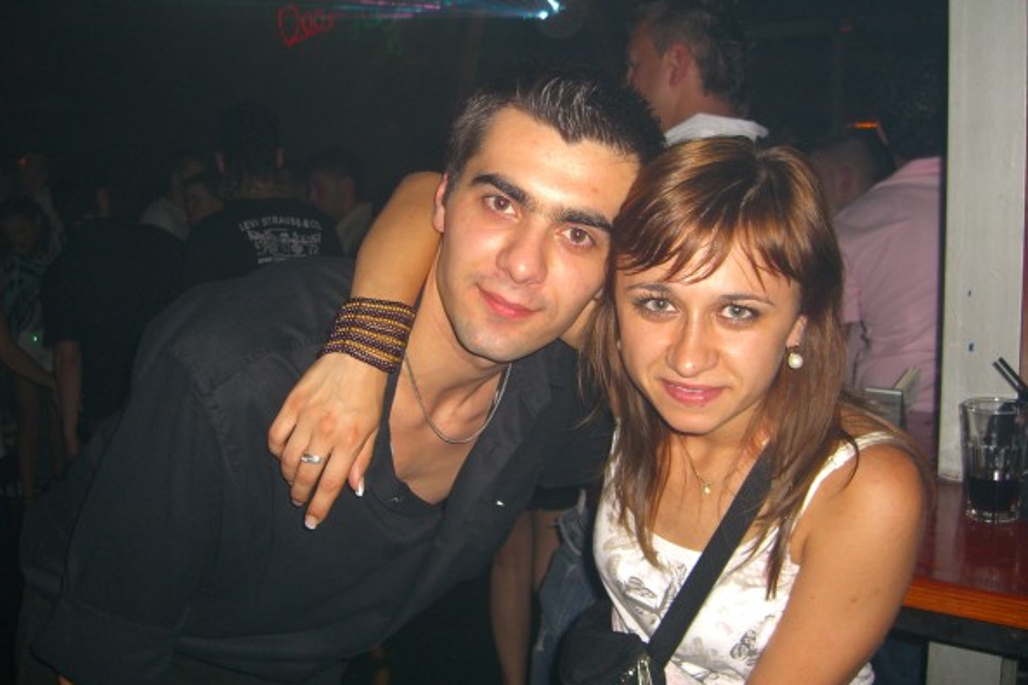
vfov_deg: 33.4
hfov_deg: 48.5
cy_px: 307
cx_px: 510
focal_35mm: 40
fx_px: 1142
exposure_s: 1/60
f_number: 2.8
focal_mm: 7.9
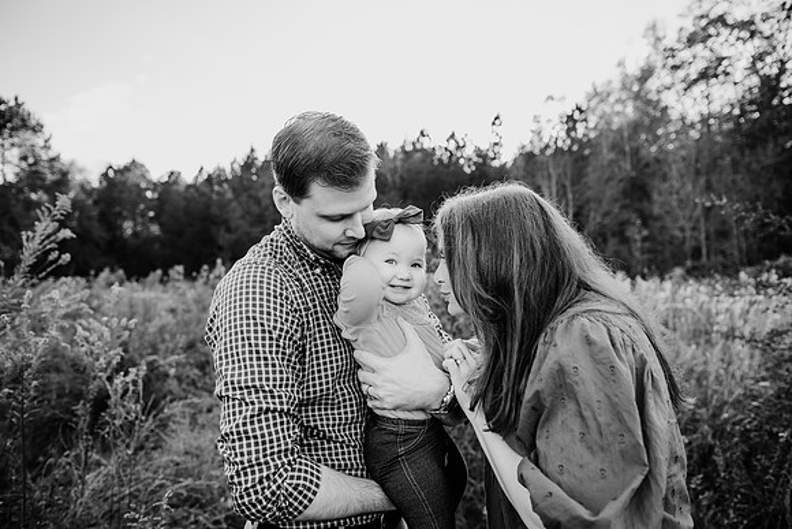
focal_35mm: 24
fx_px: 528
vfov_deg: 53.2
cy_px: 264
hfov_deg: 73.7
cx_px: 396
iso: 100
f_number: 2.8
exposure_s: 1/320
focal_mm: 24
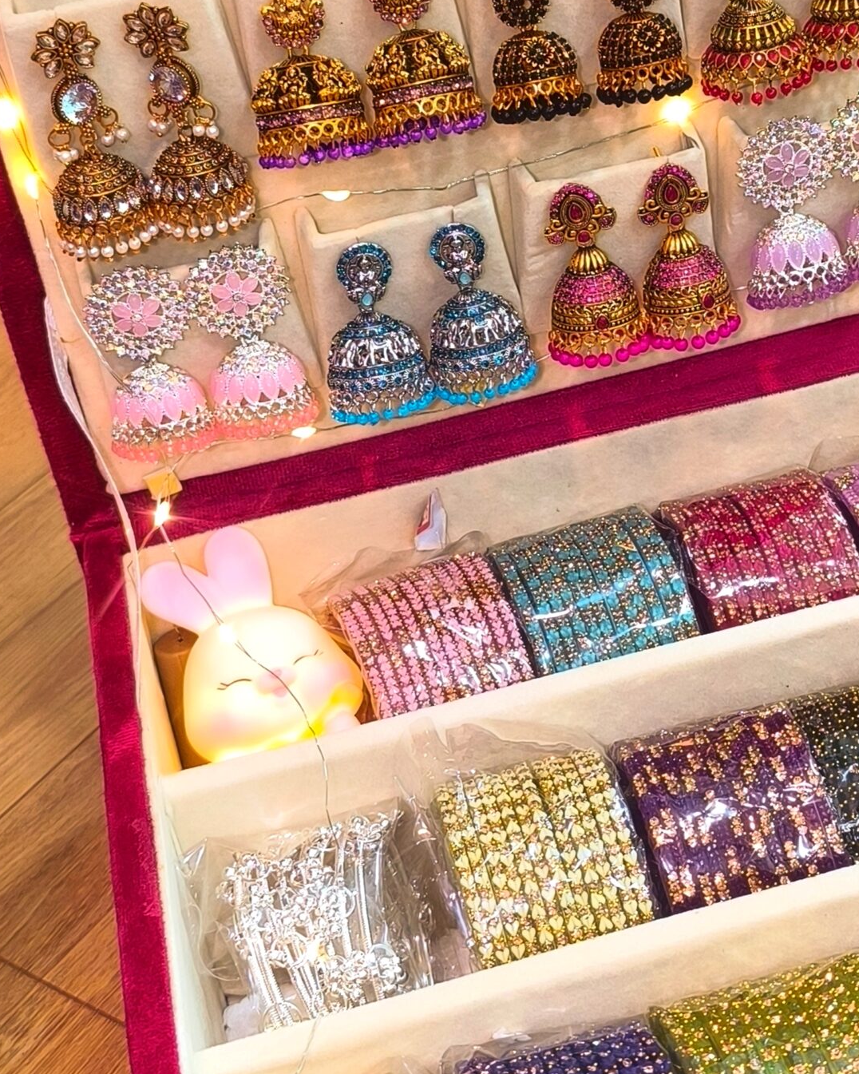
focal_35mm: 65
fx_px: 2066
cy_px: 438
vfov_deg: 29.1
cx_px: 577
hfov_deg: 23.4
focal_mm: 6.14
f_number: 1.65
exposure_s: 1/100
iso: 400
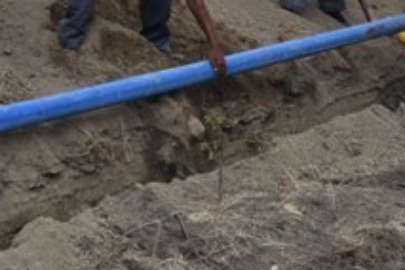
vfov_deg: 15.8
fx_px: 911
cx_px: -93
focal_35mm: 81
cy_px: -102
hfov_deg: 22.8
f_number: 9
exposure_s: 1/320
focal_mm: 18
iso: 200
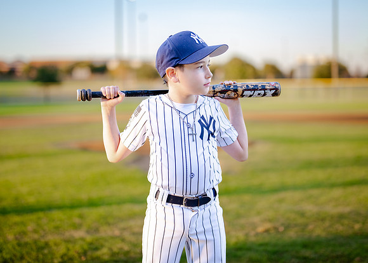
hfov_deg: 31.5
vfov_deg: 22.7
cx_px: 180
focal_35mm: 62
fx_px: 652
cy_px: 113
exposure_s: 1/1600
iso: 250
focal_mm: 50
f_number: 1.2
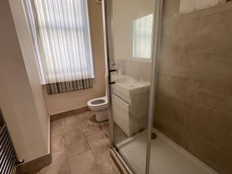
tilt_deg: -16.3
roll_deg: +0.7
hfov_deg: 94.2
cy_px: 85
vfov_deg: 78.1
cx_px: 127
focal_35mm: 16
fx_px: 107
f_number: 1.8
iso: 200
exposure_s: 1/99
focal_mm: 1.57
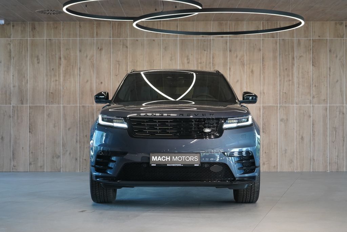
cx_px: 174
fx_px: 646
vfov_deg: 20.3
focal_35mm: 67
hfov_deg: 30.1
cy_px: 116
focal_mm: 67
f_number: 5.6
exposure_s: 1/160
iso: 4000
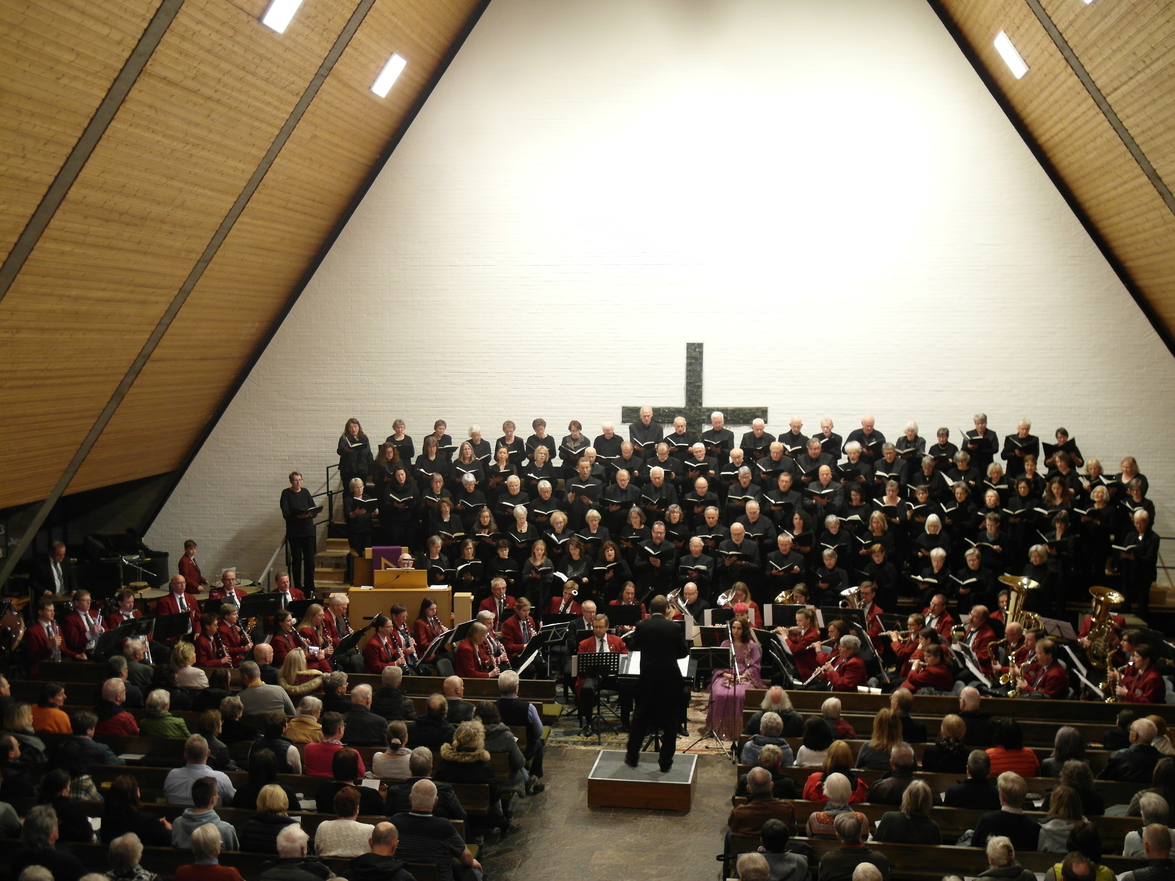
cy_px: 440
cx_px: 588
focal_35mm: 42
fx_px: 1426
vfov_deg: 34.3
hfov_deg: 44.8
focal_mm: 9.1
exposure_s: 1/20
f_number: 2.1
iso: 240
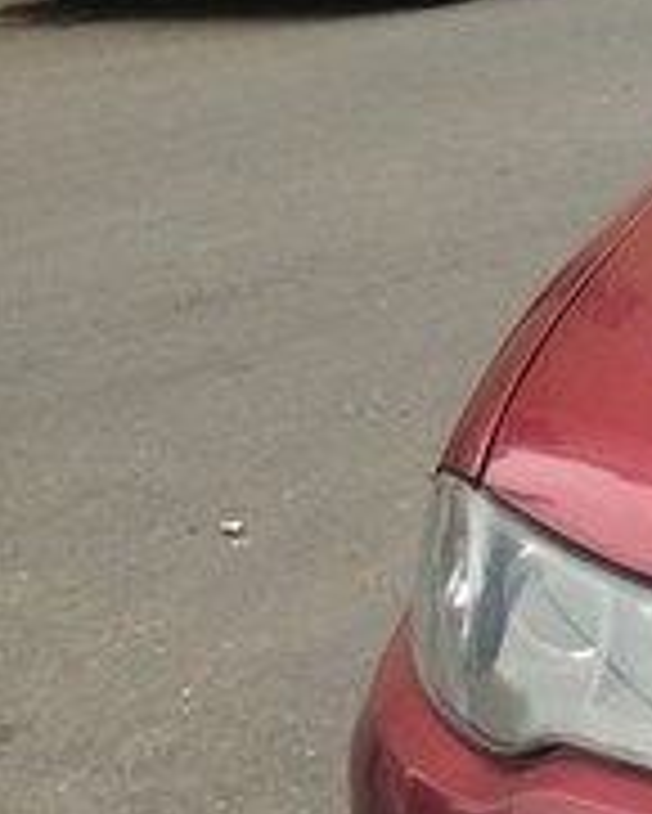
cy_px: 573
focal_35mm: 103
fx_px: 2482
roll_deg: +0.0
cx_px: 1475
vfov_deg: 18.5
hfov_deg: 12.4
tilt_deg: -17.2
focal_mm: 4.15
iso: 32
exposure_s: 1/50
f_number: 2.2
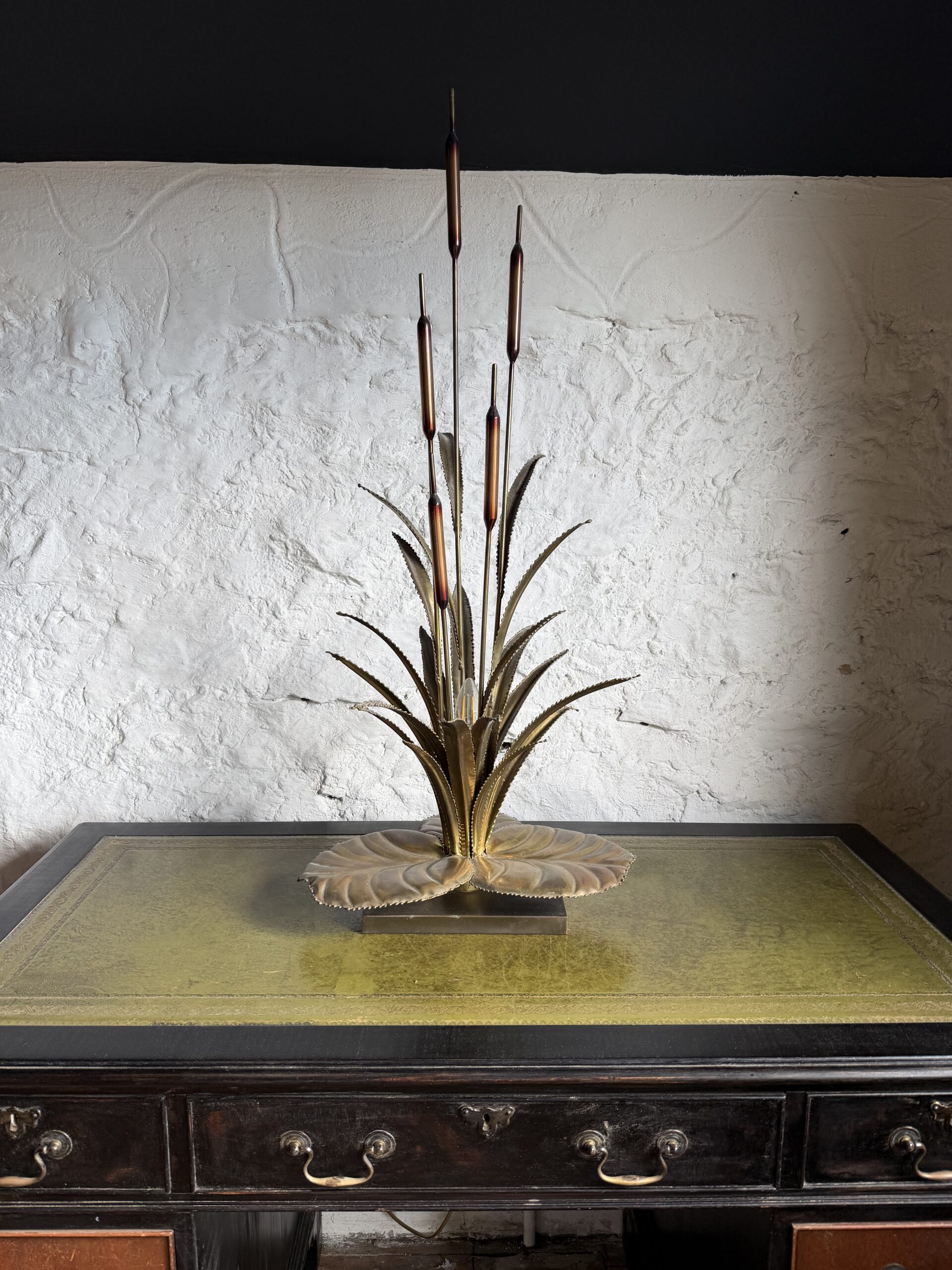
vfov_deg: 71.6
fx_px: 880
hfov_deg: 56.8
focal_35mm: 24
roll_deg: +0.0
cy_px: 635
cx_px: 476
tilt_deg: -8.0
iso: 64
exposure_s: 1/121
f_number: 1.78
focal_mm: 6.76
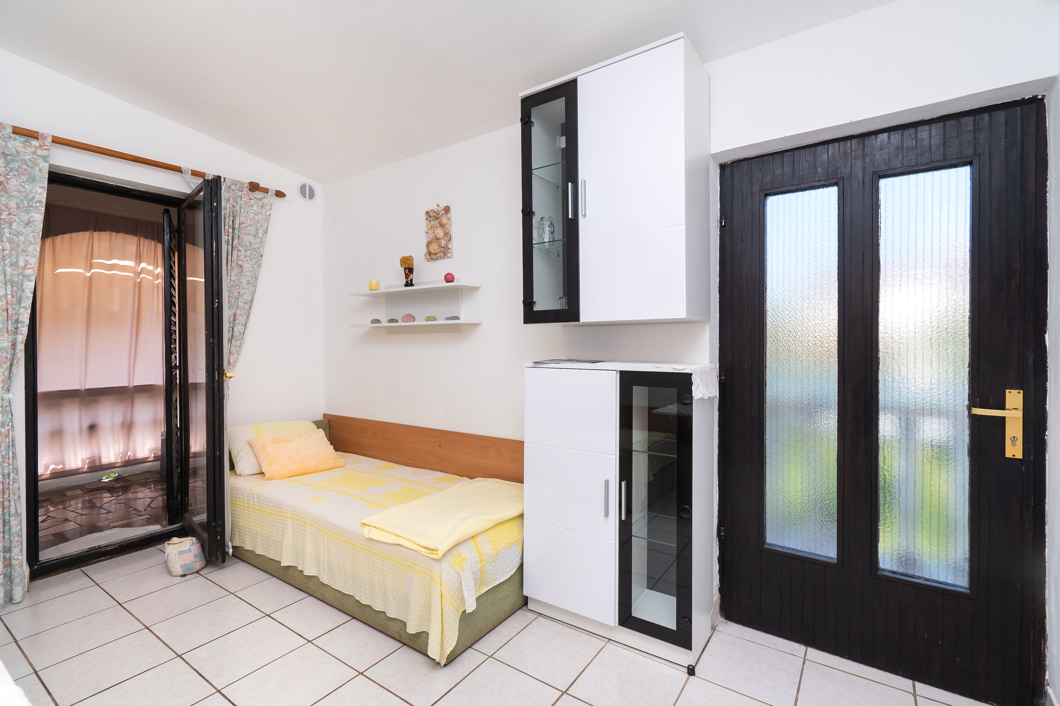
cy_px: 353
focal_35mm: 15
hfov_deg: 100.4
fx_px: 442
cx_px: 530
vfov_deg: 77.3
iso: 200
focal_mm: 10
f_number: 8
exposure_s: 1/100
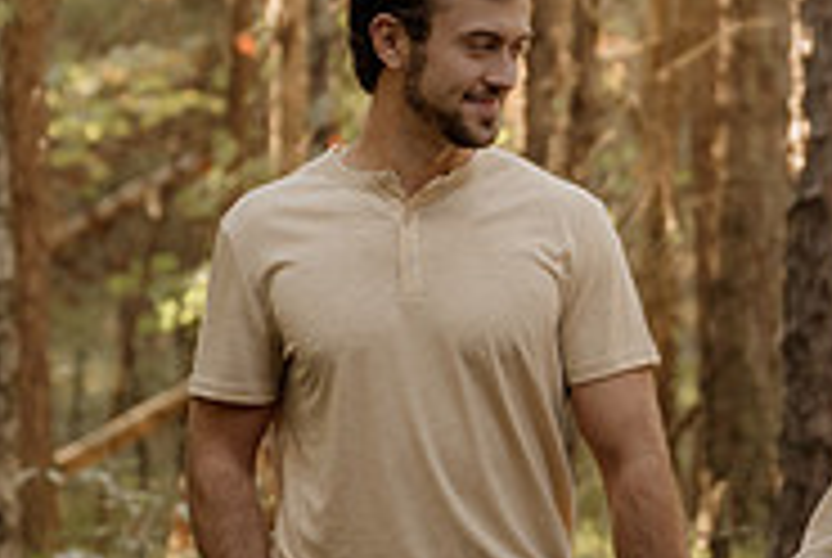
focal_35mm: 219
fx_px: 5069
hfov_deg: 9.3
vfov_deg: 6.3
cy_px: 178
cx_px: 760
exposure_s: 1/160
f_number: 2.8
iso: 500
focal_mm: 70
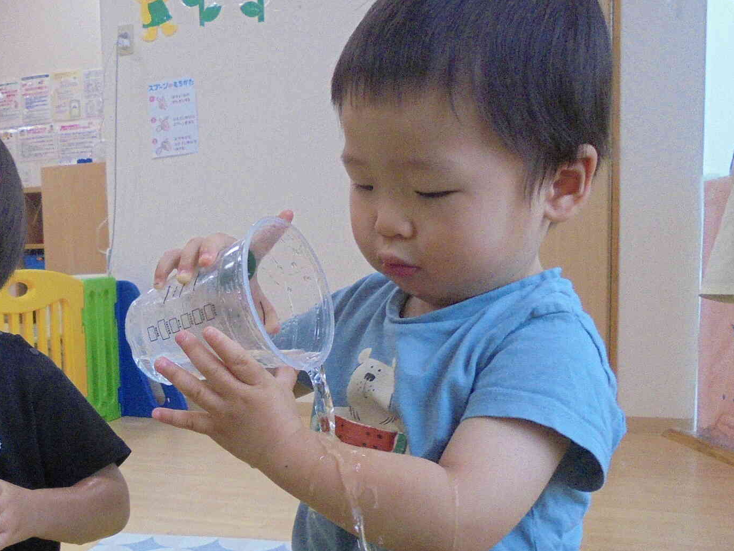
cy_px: 399
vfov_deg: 29.3
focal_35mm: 49
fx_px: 1039
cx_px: 173
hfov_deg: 37.8
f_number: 3.5
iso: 400
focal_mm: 4.6
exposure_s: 1/200
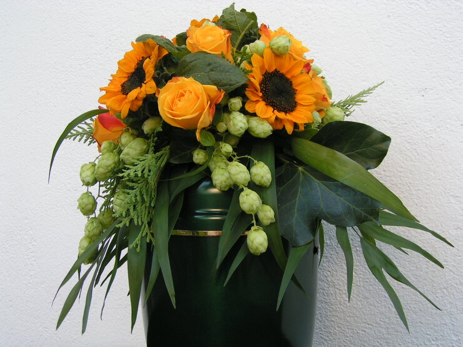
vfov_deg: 37.7
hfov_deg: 49.0
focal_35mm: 38
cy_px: 174
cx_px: 232
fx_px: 508
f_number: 3.5
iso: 50
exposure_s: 1/50
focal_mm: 5.8
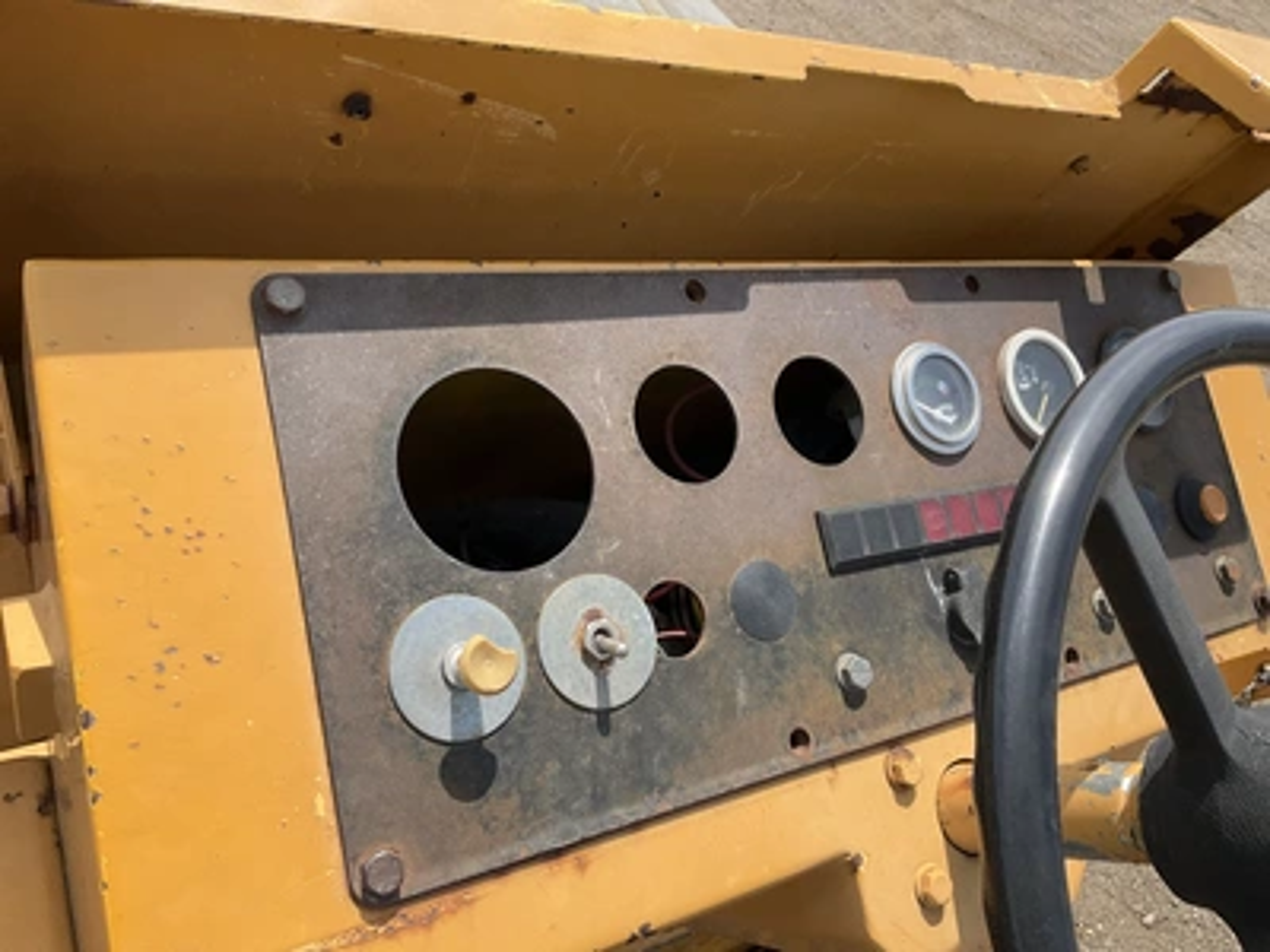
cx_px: 635
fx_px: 1064
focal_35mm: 29
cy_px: 476
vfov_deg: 48.2
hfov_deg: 61.7
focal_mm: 3
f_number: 1.8
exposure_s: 1/978
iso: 25
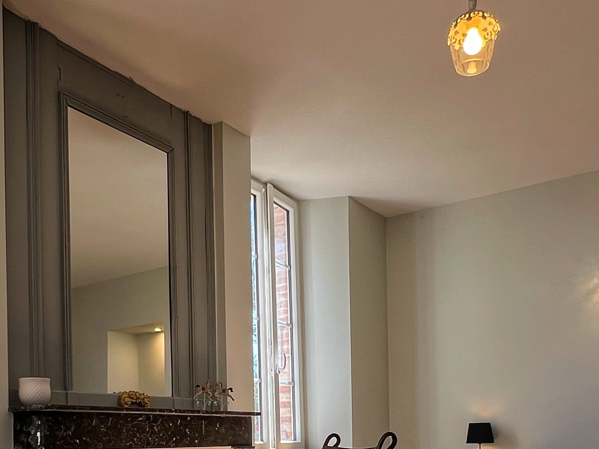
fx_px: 623
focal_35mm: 36
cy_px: 443
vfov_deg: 36.0
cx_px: 280
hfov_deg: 51.3
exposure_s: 1/102
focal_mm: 1.57
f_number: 1.8
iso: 32
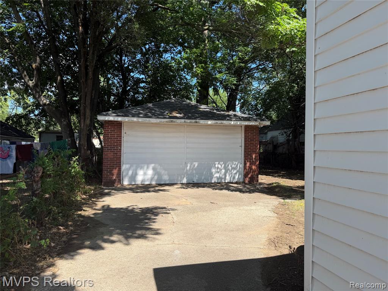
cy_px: 146
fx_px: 269
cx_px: 194
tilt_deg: +0.4
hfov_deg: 71.6
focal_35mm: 24
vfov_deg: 56.8
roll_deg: -1.2
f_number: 1.78
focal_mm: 6.76
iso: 80
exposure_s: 1/1901
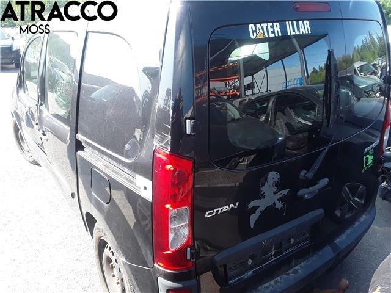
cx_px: 196
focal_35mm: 28
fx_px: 316
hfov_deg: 63.4
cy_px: 146
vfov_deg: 49.7
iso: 40
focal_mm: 2.91
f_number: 1.9
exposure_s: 1/197
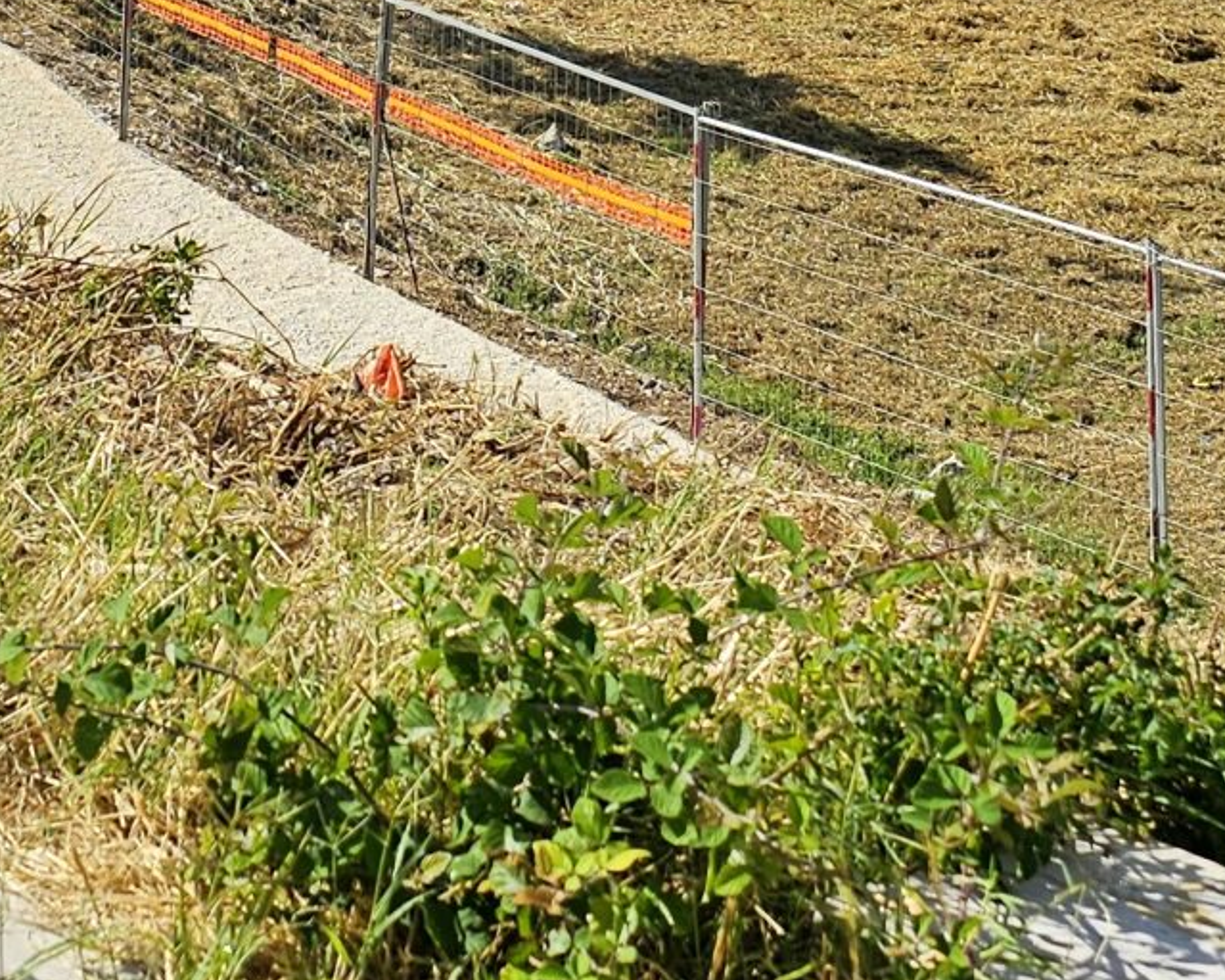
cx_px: 514
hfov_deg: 21.2
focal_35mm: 90
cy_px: -547
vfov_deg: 15.6
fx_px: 3262
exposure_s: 1/833
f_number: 1.7
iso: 10
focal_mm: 6.3
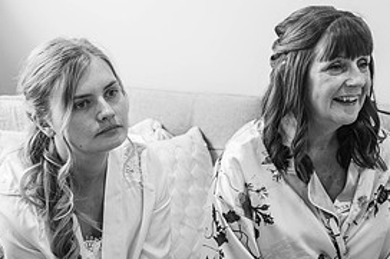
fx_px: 1202
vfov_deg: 12.3
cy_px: 138
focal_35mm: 111
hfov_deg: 18.4
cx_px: 194
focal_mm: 52
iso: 560
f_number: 4
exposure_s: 1/200
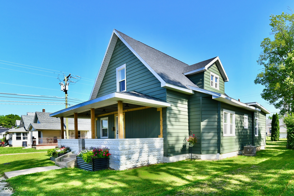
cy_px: 98
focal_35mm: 14
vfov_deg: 81.2
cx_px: 147
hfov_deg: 104.3
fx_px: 114
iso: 640
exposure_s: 1/400
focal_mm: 14
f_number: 10
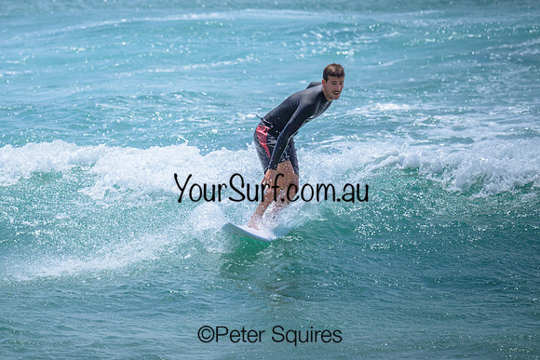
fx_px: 16509
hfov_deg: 1.9
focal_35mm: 1100
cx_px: 169
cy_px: 182
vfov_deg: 1.3
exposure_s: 1/3200
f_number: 6.3
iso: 250
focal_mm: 800
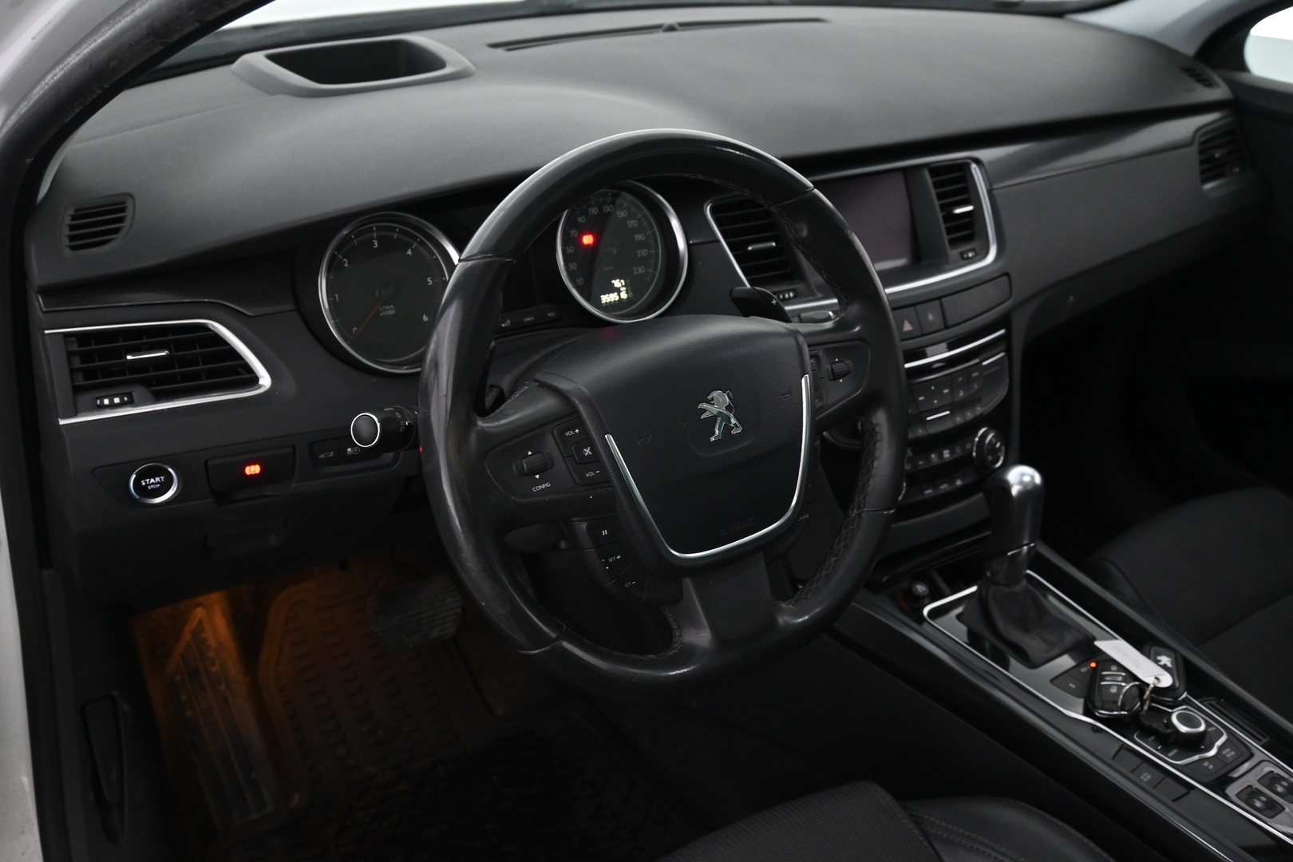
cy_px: 431
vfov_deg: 39.1
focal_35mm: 34
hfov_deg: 56.1
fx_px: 1212
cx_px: 646
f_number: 4
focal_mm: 22.5
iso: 1800
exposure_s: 1/40
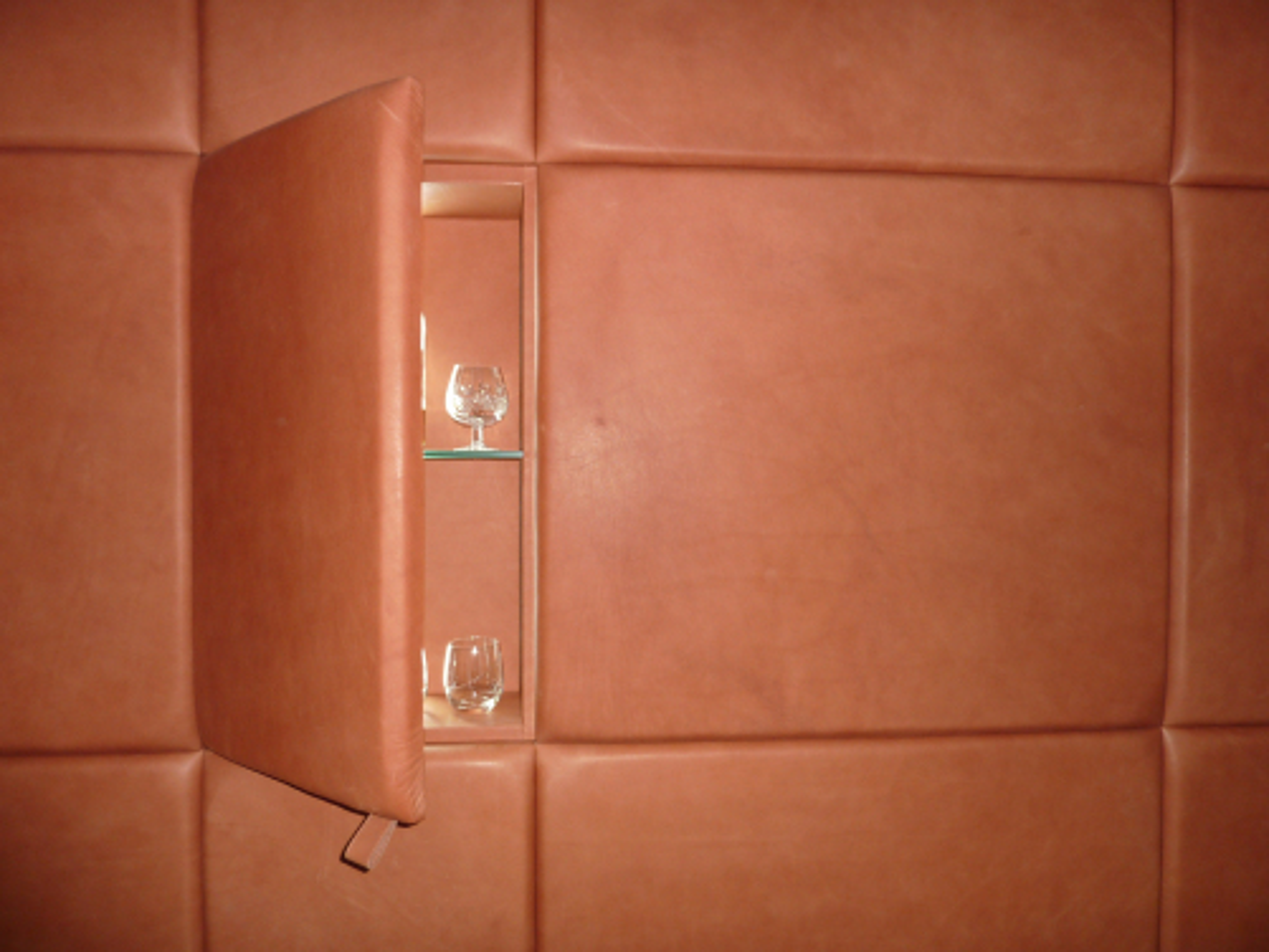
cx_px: 634
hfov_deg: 69.4
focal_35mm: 25
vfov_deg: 54.9
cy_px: 476
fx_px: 917
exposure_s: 1/8
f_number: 3.3
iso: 100
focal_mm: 4.1
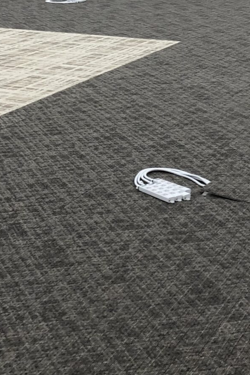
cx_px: 22
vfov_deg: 23.7
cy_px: 50
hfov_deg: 16.0
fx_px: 875
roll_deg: -0.7
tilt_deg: -8.4
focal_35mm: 84
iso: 25
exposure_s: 1/33
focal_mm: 4
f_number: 1.8
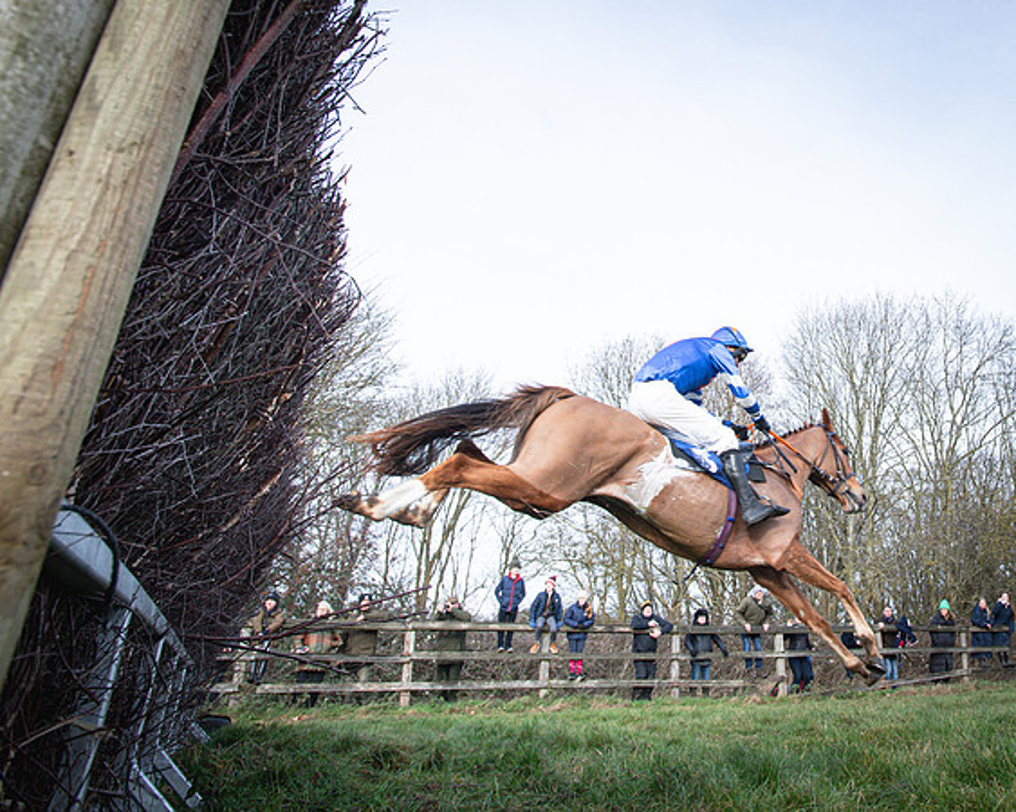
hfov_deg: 56.9
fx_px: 868
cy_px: 291
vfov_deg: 49.5
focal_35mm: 29
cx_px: 788
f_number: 8
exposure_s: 1/1000
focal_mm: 19
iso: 2000
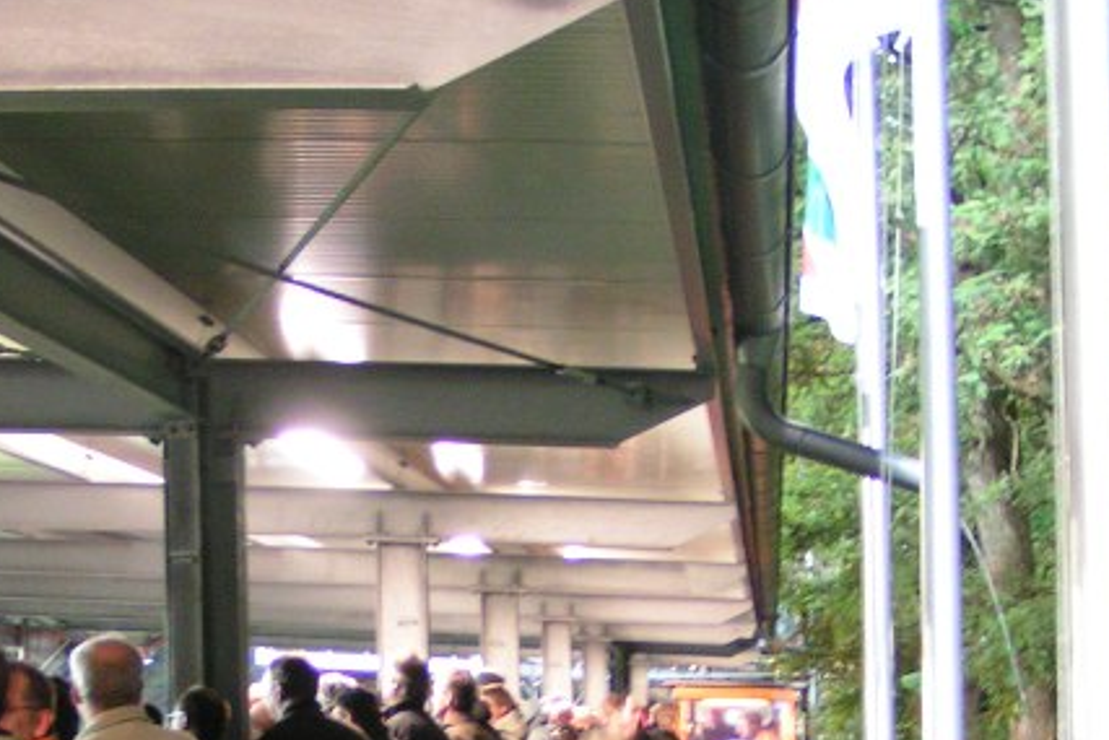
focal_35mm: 74
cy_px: 719
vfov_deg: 18.0
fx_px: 2280
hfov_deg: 27.1
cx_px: 356
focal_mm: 5.8
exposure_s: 1/3
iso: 200
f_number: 2.8
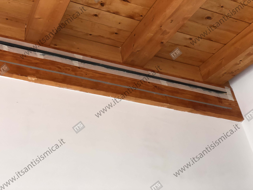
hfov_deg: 36.8
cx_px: 126
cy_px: 95
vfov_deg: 28.0
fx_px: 380
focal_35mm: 52
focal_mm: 6
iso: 100
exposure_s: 1/40
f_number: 2.4
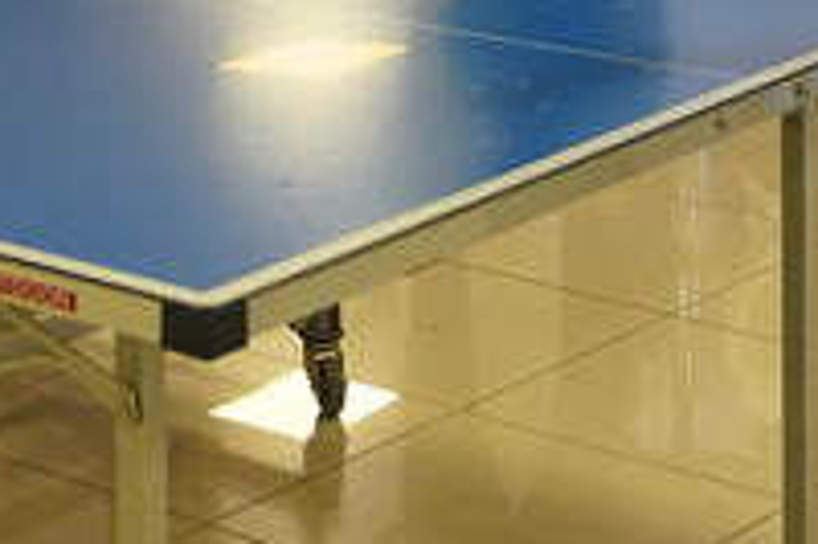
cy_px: -145
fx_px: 3110
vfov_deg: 9.8
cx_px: 282
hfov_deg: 15.0
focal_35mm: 137
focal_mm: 28
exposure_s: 1/200
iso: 2500
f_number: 2.8
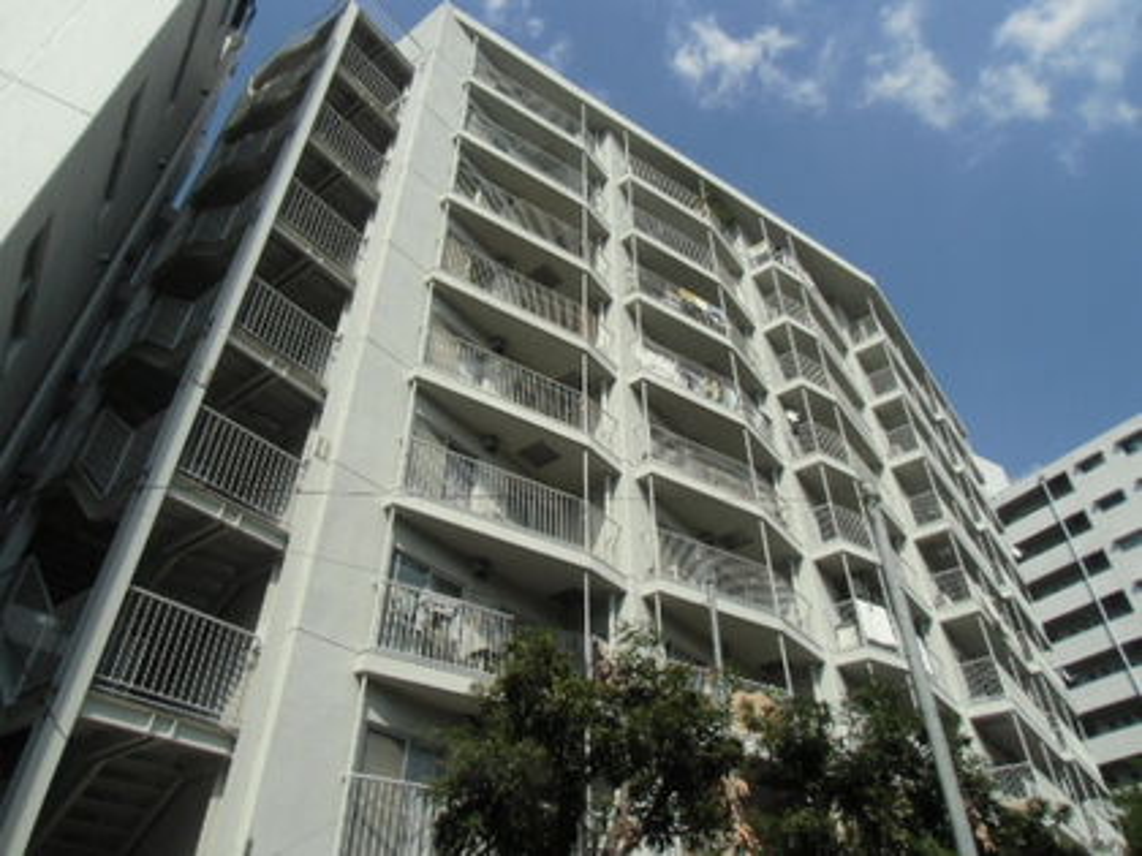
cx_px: 571
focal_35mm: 24
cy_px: 428
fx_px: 792
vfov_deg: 56.8
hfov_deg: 71.6
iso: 64
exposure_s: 1/1250
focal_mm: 4.24
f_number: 3
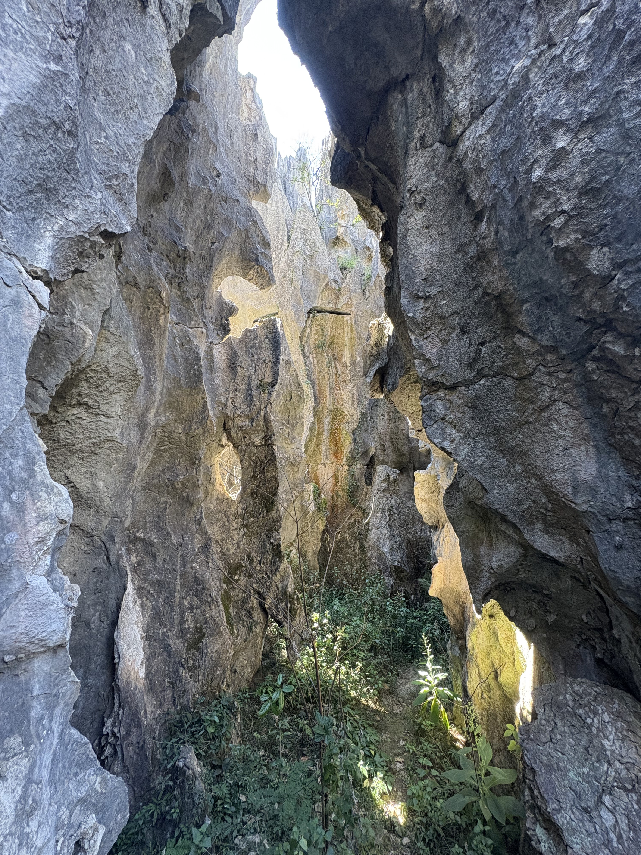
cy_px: 428
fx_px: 346
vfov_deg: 102.1
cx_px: 320
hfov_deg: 85.7
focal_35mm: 14
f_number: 2.2
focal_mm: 2.22
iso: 200
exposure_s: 1/99
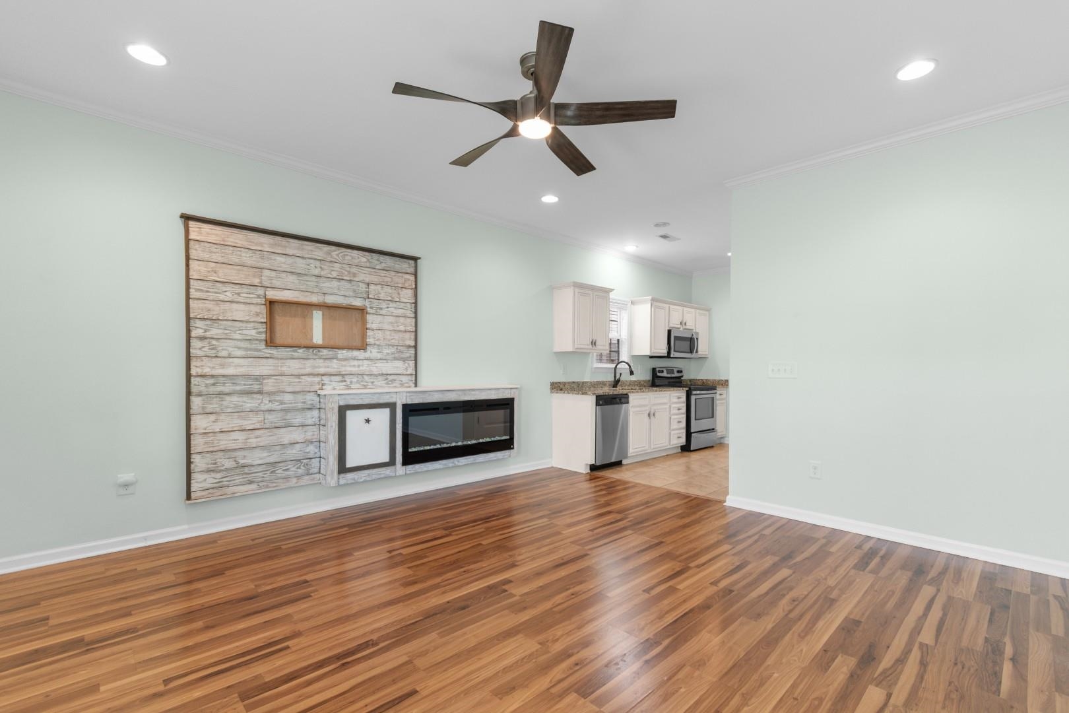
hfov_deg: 100.4
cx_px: 534
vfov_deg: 77.3
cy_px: 356
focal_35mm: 15
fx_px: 445
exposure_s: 1/4
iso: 100
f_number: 4.5
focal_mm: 10
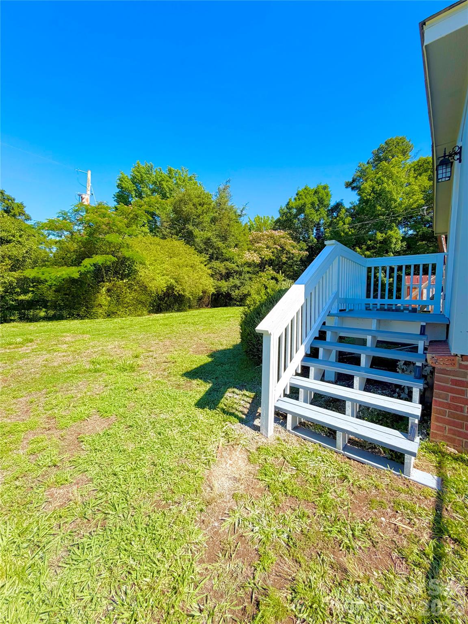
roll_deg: -1.6
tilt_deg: -2.6
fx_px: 252
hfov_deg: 85.7
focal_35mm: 14
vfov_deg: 102.1
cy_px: 312
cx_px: 234
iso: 40
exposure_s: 1/770
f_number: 2.2
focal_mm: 2.22
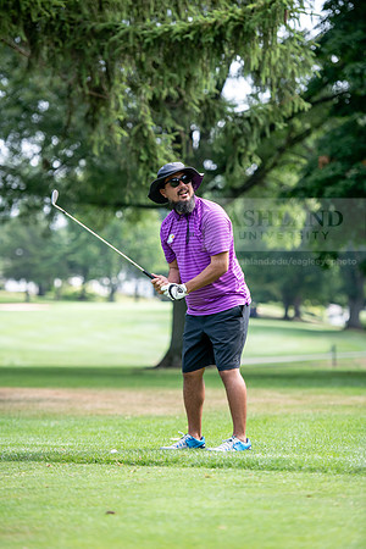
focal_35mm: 135
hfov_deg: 10.2
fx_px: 2059
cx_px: 183
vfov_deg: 15.2
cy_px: 274
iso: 250
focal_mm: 135
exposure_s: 1/640
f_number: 3.2
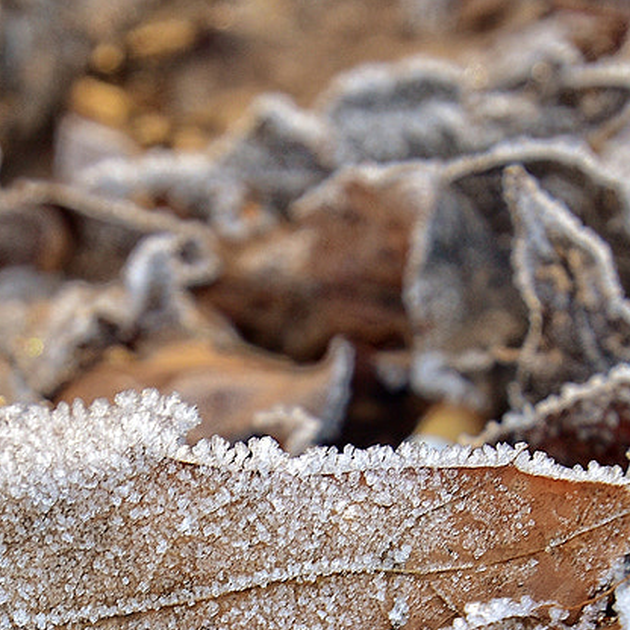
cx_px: 232
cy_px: 669
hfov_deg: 10.2
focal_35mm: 172
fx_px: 3534
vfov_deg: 10.1
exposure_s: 1/60
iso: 160
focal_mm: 35
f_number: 4.5
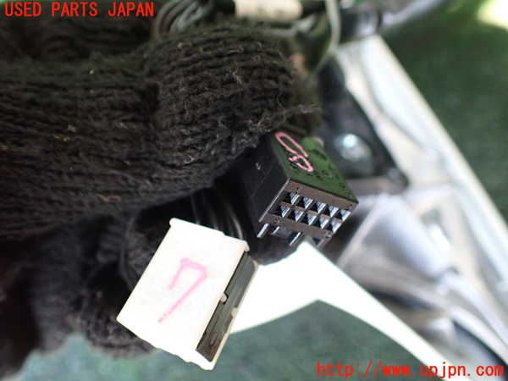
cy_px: 190
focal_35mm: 30
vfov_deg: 46.8
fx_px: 440
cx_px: 254
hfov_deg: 60.0
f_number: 2.3
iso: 500
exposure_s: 1/125
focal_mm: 5.4
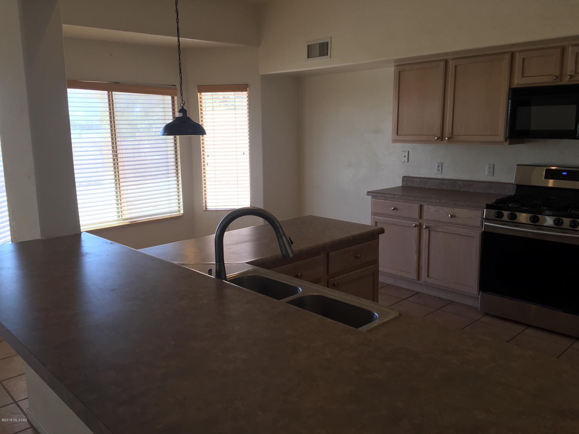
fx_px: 485
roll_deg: +0.7
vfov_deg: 48.2
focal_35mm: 29
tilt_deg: -7.4
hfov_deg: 61.7
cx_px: 290
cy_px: 217
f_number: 2.2
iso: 40
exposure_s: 1/120
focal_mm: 4.15
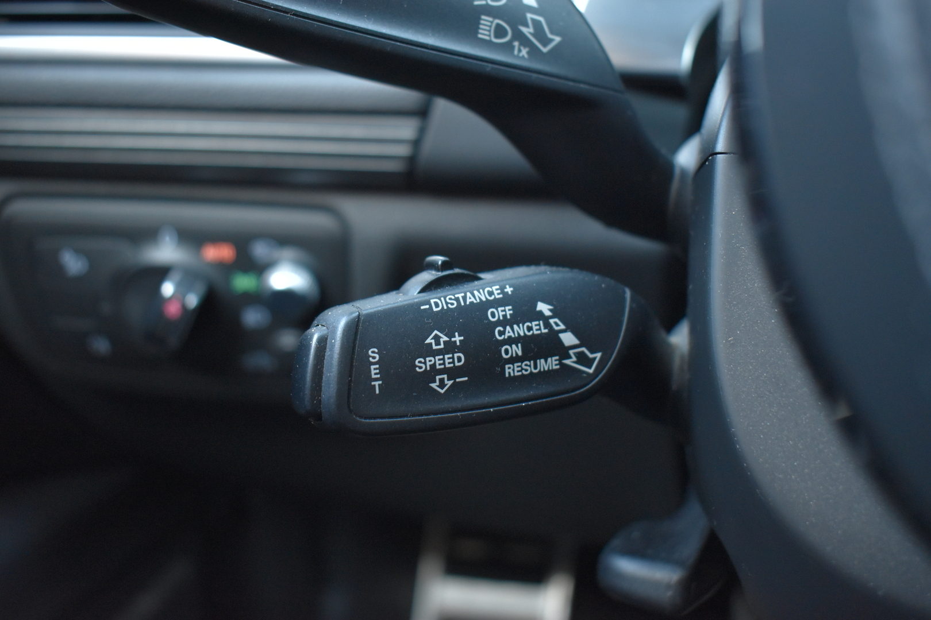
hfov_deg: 47.9
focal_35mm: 40
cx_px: 466
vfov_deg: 33.0
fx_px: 1047
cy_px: 310
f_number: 4
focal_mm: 27
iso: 1600
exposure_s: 1/125
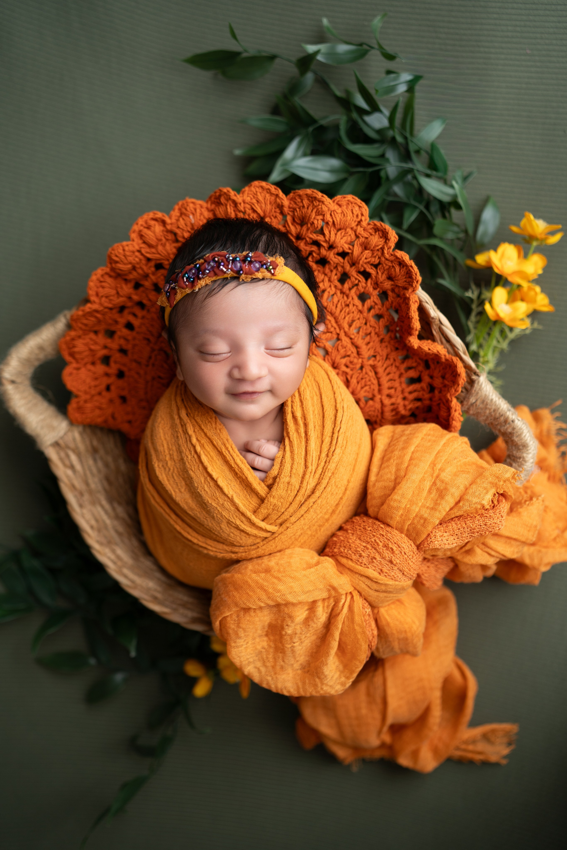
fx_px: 827
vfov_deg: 54.4
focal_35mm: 35
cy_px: 425
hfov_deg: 37.9
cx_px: 284
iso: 100
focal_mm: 35
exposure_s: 1/160
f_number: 2.2
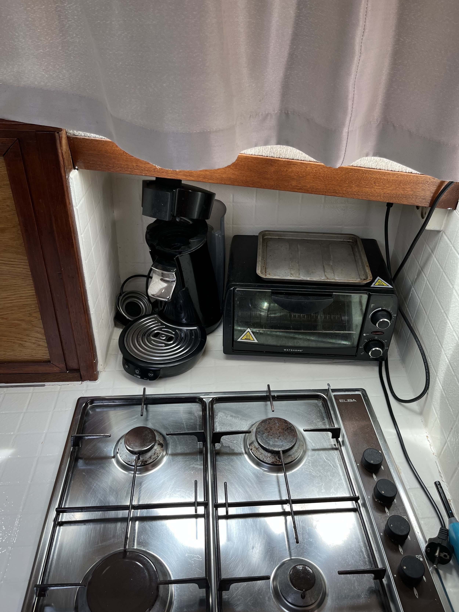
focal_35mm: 26
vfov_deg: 67.3
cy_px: 306
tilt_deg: -37.1
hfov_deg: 53.1
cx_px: 230
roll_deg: -1.4
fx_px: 460
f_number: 1.6
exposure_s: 1/121
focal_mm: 5.1
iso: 64
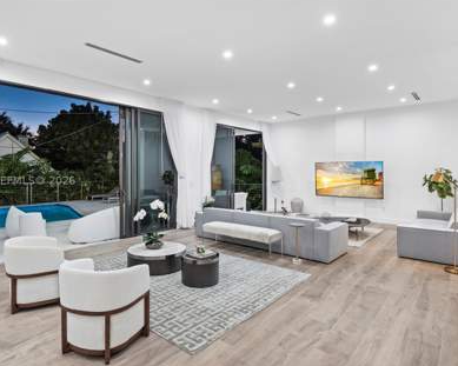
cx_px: 206
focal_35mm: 22
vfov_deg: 63.1
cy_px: 180
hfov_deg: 74.8
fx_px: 298
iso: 320
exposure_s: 1/5
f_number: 8
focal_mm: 19
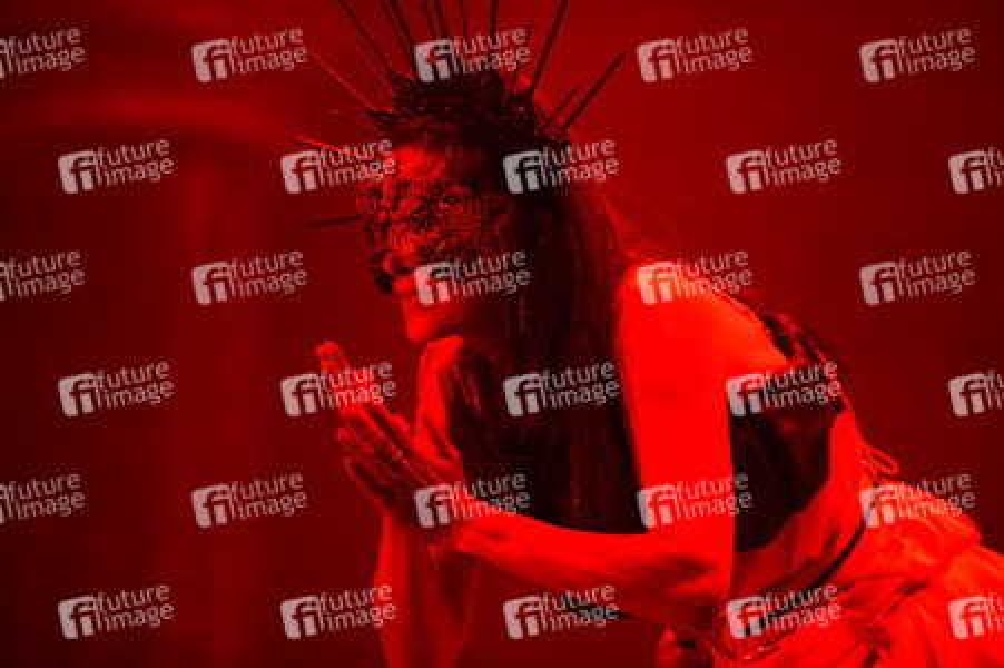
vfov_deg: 6.9
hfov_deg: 10.3
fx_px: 5574
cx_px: 502
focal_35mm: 200
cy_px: 334
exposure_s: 1/400
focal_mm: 200
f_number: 3.2
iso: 1600
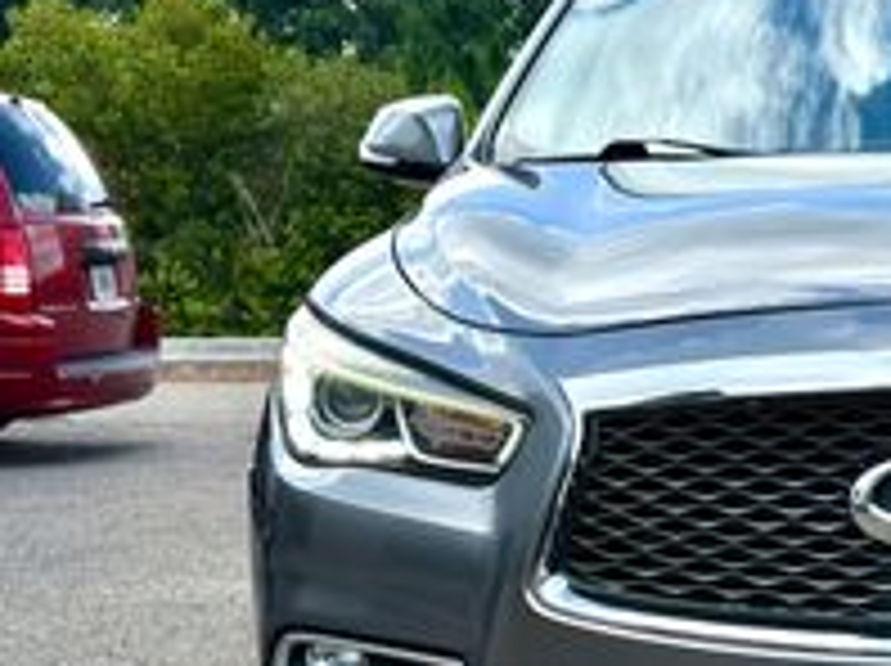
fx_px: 2494
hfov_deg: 19.6
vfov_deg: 15.2
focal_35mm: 97
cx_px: 896
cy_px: 396
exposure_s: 1/2865
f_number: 1.78
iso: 100
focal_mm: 6.76
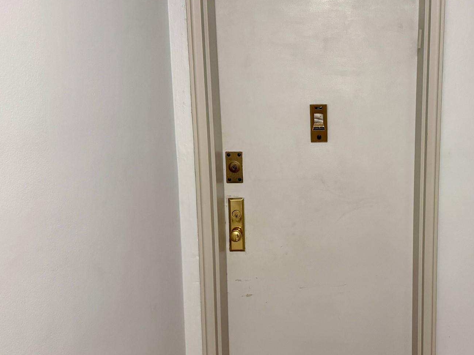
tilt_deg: -10.1
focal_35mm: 38
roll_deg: +0.0
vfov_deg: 37.7
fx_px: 520
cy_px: 183
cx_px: 339
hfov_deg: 47.6
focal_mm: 6.76
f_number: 1.78
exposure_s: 1/60
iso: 400
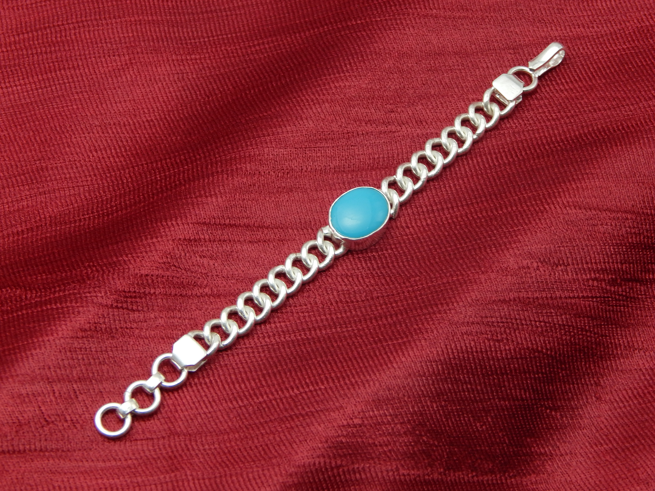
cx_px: 328
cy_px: 246
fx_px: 1968
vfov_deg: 14.2
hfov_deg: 18.9
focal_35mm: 104
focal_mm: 18.7
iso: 125
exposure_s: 1/60
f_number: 4.5
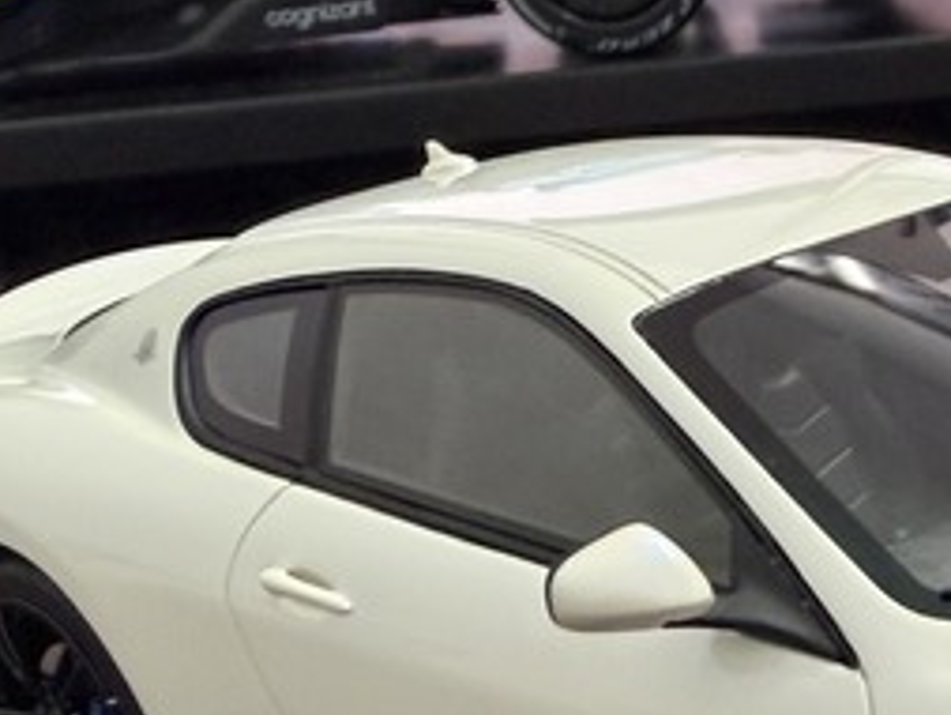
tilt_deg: -20.8
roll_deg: +4.9
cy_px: 521
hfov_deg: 23.9
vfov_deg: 19.8
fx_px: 2034
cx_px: 1154
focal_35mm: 74
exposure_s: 1/60
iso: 320
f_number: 2.2
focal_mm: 2.22
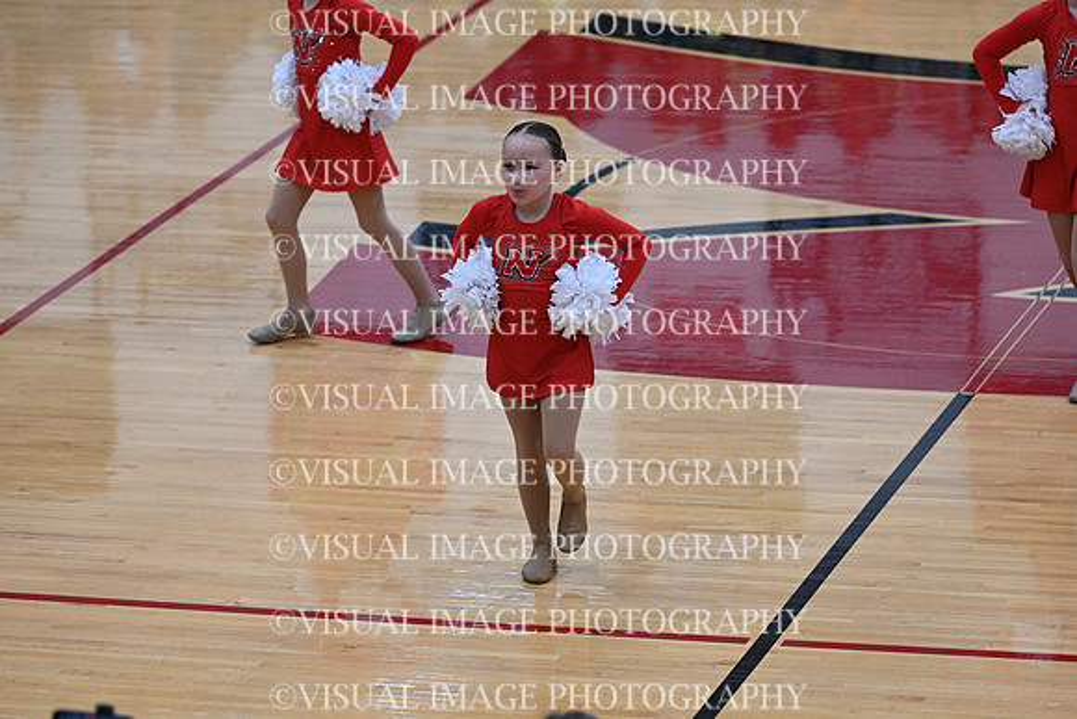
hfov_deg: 11.1
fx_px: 5536
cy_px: 360
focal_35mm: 185
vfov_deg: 7.4
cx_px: 538
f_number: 4
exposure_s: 1/400
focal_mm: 185
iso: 4000
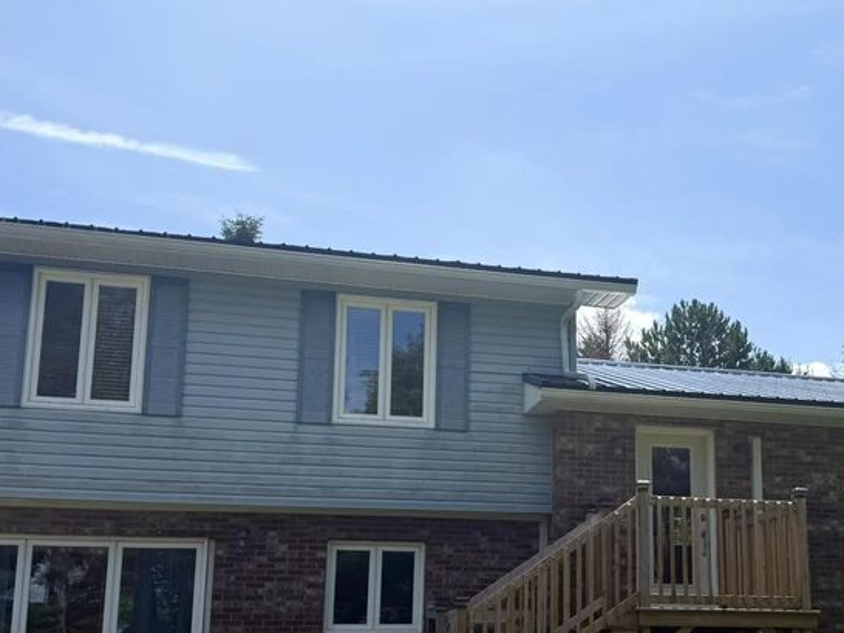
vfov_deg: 31.9
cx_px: 563
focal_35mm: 45
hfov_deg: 41.5
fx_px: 1098
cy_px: 438
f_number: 1.78
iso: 80
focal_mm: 6.76
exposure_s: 1/6173
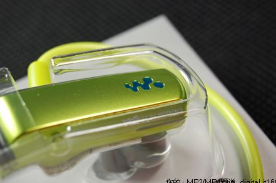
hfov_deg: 21.8
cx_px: 143
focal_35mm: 94
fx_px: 716
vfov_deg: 14.5
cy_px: 86
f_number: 5.6
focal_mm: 55
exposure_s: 1/30
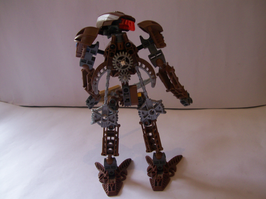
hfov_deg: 51.4
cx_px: 133
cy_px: 100
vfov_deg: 39.7
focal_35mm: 36
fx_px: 277
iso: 101
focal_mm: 6
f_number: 2.7
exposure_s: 1/32
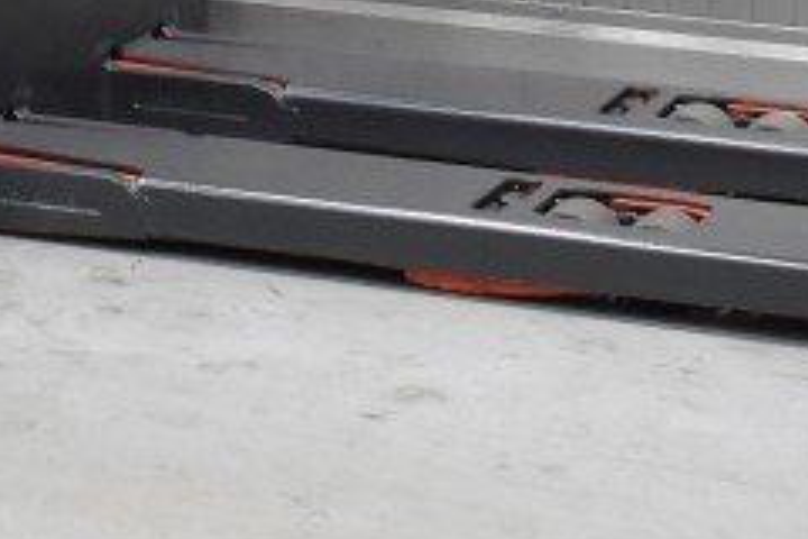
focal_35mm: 195
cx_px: -61
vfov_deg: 6.7
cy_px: -788
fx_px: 4376
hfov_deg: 10.4
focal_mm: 26
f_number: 5
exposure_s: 1/50
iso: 1600
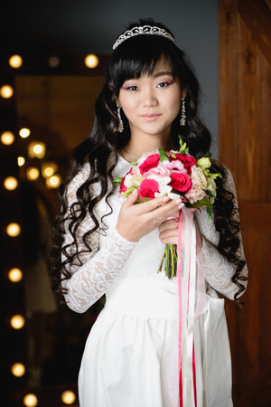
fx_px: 813
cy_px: 204
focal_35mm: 72
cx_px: 136
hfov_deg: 18.9
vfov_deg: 28.1
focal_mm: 72
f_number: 2.8
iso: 100
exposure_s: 1/200
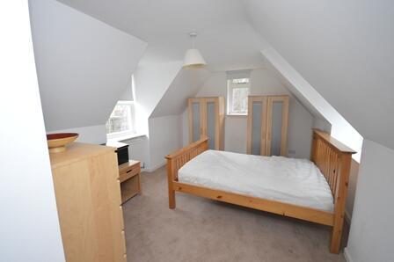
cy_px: 131
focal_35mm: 15
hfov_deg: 100.4
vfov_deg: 77.2
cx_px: 197
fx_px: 164
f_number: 4
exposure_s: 1/60
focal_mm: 10
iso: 3200
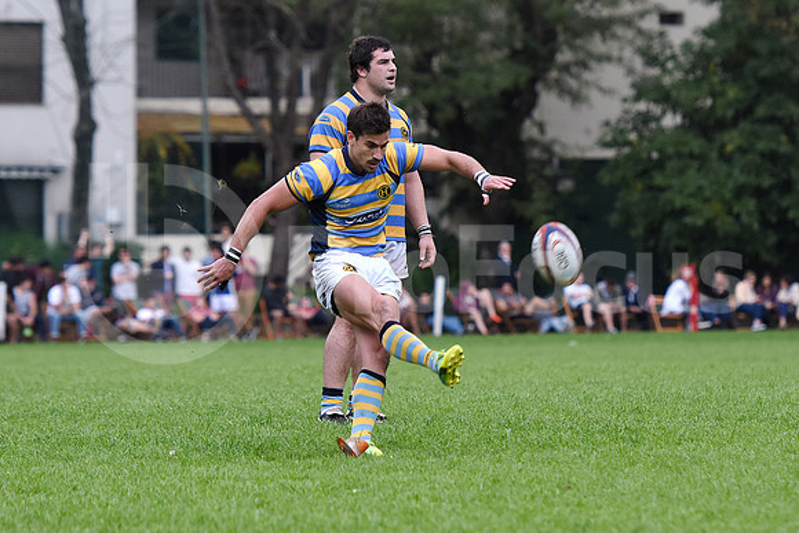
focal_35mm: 225
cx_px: 400
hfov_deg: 9.1
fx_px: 4995
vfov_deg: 6.1
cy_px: 266
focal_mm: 150
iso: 640
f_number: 3.5
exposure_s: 1/1250
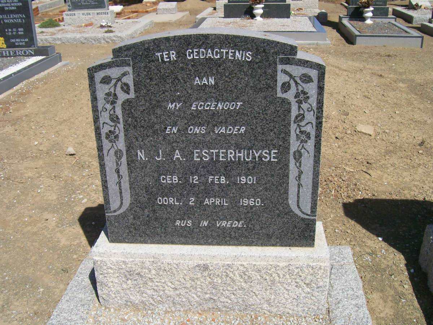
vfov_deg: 39.7
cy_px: 162
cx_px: 216
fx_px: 450
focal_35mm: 36
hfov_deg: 51.4
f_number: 4.8
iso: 80
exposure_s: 1/896
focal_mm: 6
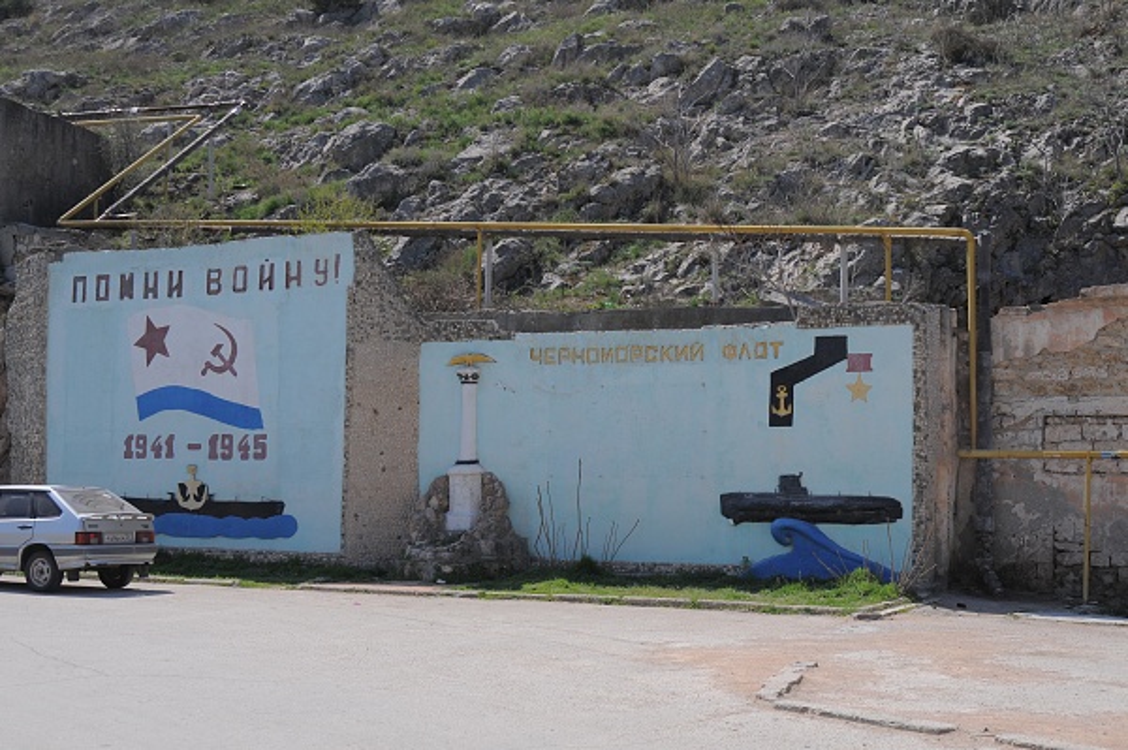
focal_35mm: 48
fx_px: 1503
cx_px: 564
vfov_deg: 28.0
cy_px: 375
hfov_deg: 41.1
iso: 200
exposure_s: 1/640
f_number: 7.1
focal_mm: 32
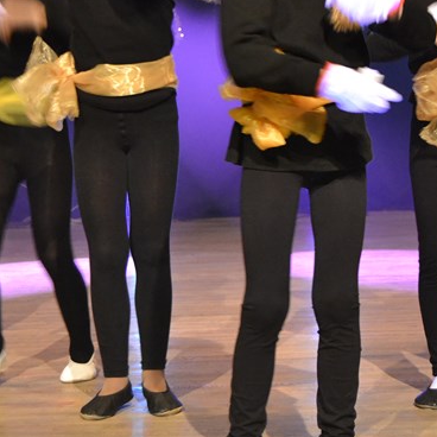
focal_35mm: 101
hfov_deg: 17.2
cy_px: 121
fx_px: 1443
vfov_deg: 17.2
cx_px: 284
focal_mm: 38
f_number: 4.8
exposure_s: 1/40
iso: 3200
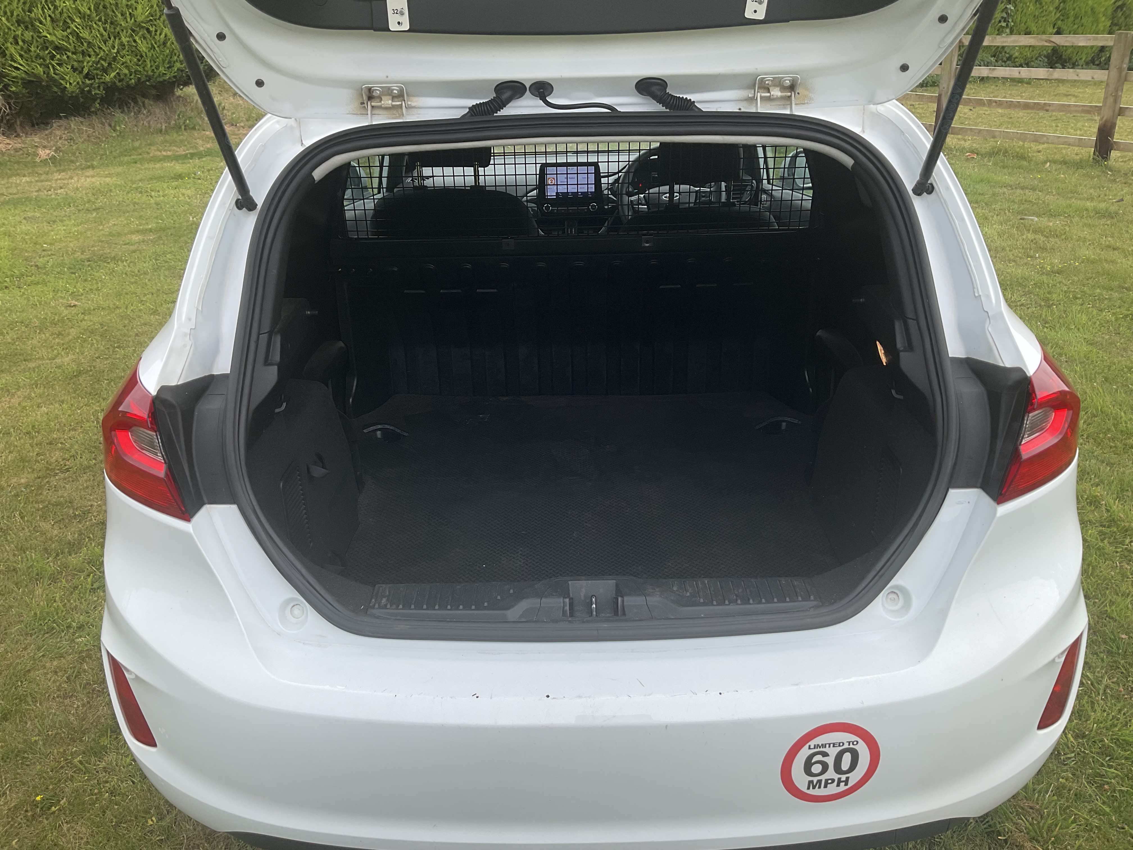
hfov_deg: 61.7
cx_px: 566
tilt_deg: -23.3
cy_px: 425
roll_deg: +1.0
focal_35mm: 29
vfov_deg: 48.2
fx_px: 949
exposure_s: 1/792
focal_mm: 3
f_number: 1.8
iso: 16
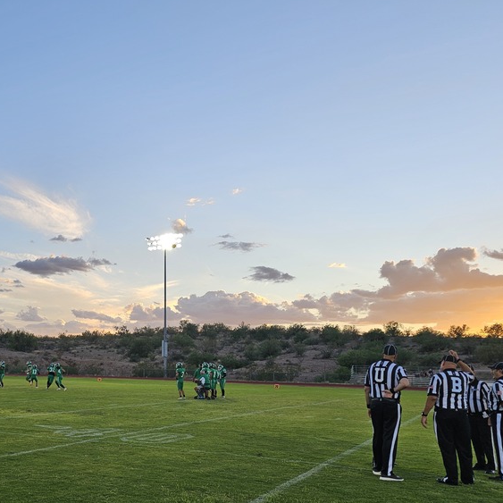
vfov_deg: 44.7
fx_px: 608
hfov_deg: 43.0
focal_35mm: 37
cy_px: 305
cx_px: 105
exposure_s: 1/127
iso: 10
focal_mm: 6.3
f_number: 1.7
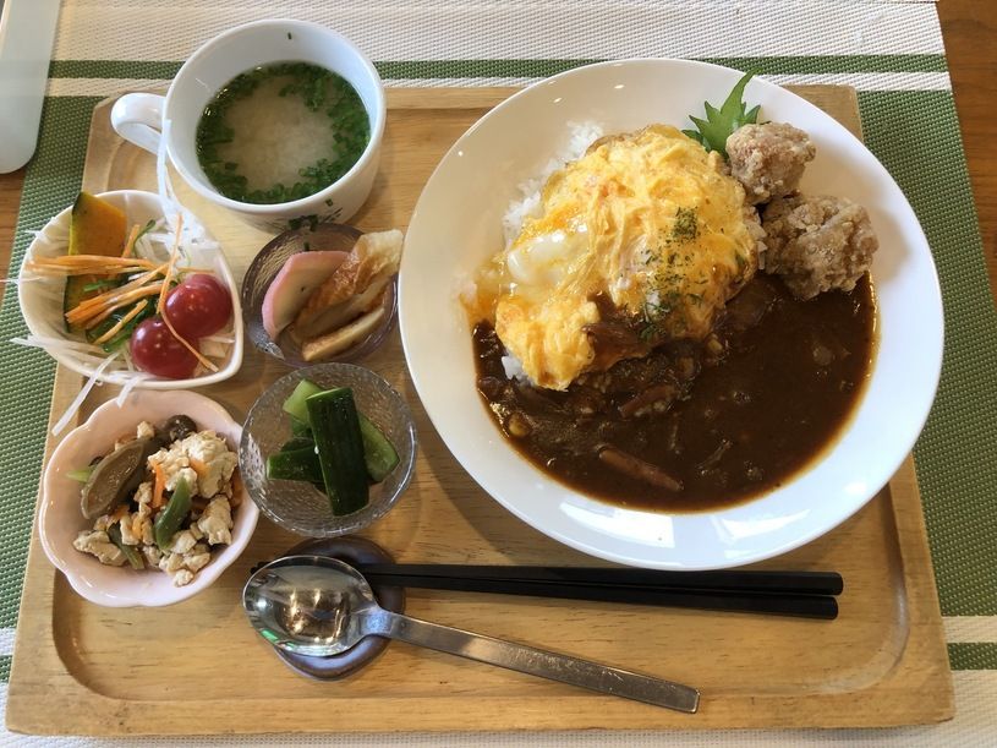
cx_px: 498
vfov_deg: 49.7
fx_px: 806
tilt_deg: -72.2
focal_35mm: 28
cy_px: 374
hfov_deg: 63.5
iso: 32
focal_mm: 3.99
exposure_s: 1/30
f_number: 1.8
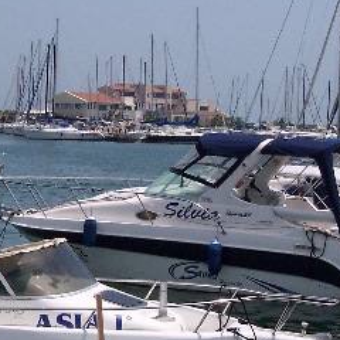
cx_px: 54
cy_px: 115
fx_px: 1245
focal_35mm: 112
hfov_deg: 15.4
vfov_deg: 15.5
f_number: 4.8
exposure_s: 1/1000
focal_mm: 8
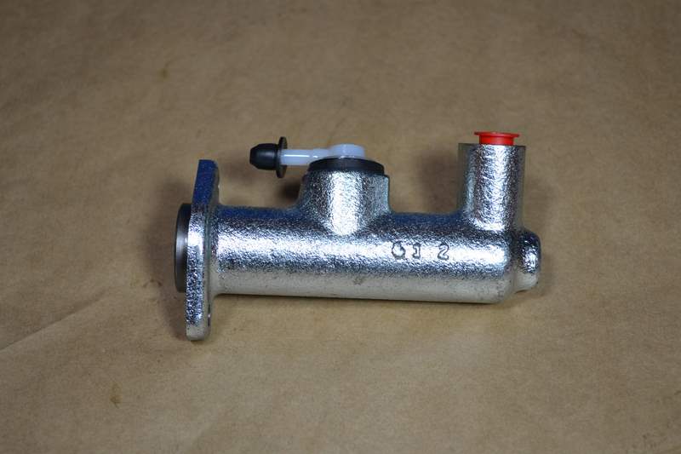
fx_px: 1135
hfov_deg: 33.4
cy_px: 227
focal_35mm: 60
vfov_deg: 22.6
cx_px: 340
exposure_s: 1/80
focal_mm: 40
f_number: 5.3
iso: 400
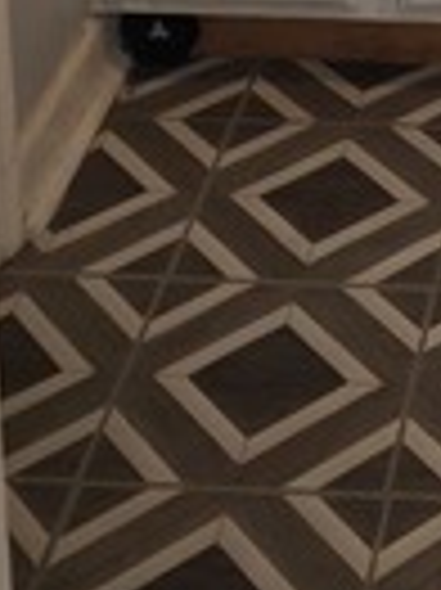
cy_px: -606
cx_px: 594
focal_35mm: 117
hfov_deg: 12.2
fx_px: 1991
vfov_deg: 14.1
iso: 400
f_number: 1.7
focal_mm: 6.3
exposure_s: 1/120
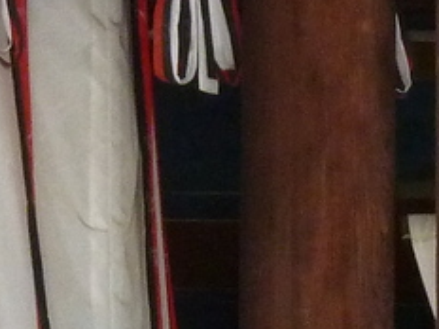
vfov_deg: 2.1
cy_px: 386
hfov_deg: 2.7
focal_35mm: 718
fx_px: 9106
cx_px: -490
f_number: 4.3
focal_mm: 17
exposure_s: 1/40
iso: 320
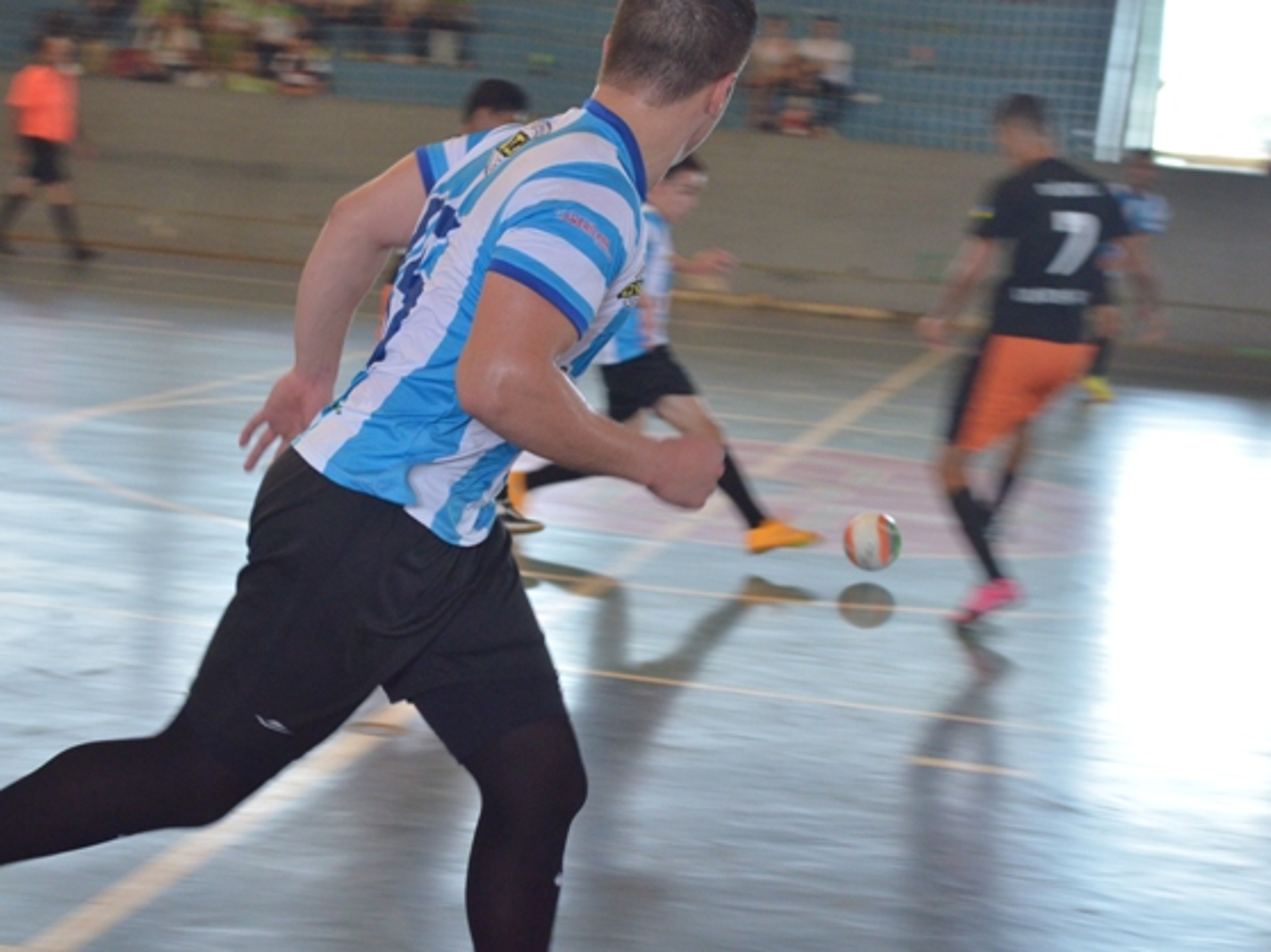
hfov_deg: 25.7
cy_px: 471
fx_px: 2789
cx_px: 572
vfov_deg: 19.4
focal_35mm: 76
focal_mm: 46
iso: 1600
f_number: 5.3
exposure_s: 1/125
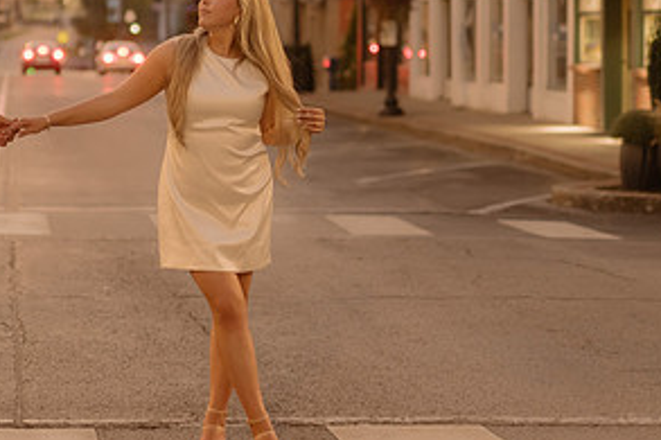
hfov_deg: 17.5
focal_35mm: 116
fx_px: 2129
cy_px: 125
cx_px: 165
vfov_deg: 11.8
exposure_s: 1/160
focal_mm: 50
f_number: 1.4
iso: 800
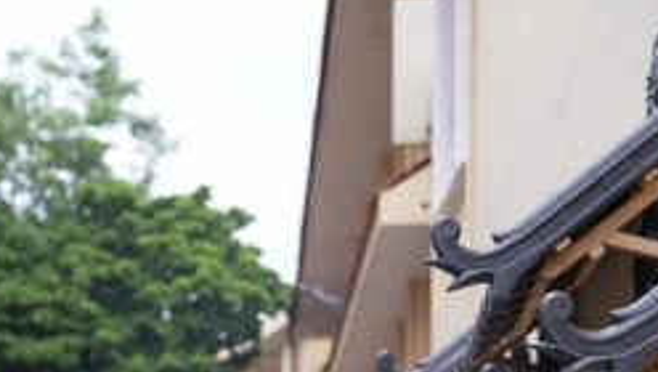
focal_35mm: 96
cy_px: 749
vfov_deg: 11.4
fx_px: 1676
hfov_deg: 22.1
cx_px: 198
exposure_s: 1/640
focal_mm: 35
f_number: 2.8
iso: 160
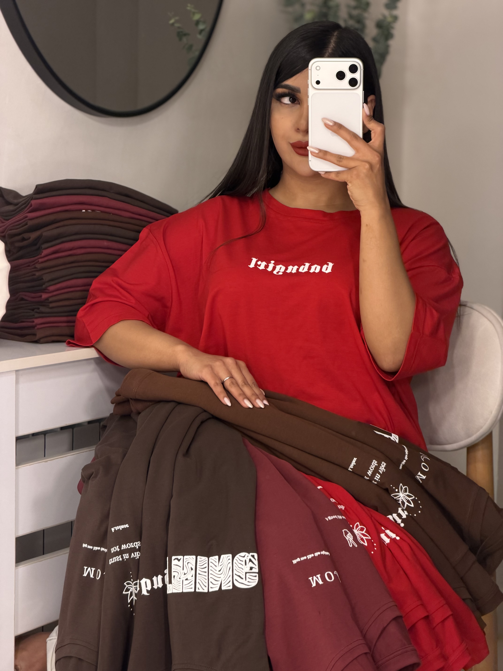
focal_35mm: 100
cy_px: 336
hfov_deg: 14.8
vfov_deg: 19.6
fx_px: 1937
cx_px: 252
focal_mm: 16.89
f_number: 2.8
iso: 80
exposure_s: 1/100
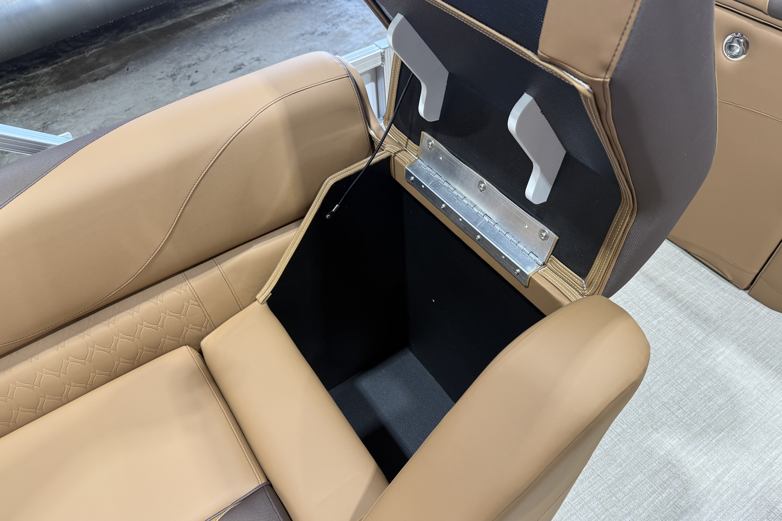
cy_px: 284
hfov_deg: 71.5
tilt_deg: -46.9
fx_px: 543
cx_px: 391
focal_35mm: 25
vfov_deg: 51.2
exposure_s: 1/120
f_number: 1.78
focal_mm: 6.76
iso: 160
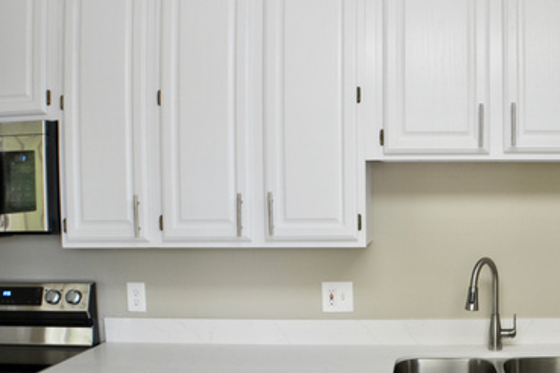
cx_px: 460
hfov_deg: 36.7
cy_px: 222
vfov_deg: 25.9
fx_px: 809
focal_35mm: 52
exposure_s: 1/80
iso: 400
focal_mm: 20
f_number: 4.5
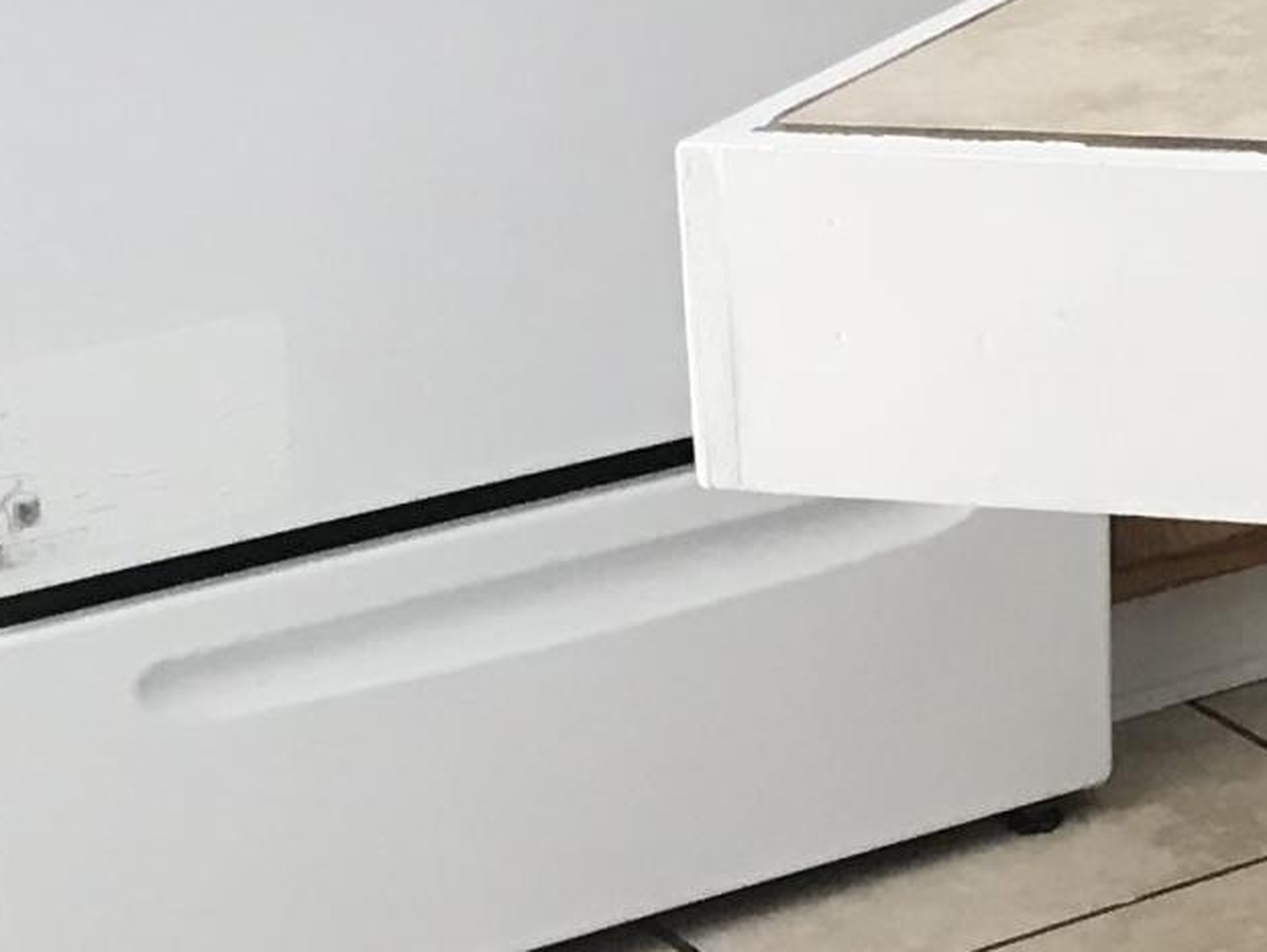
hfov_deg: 12.9
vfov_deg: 10.5
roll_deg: +0.3
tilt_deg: -6.7
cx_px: 2473
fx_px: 4943
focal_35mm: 135
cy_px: -587
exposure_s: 1/30
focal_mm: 3.99
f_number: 1.8
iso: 25
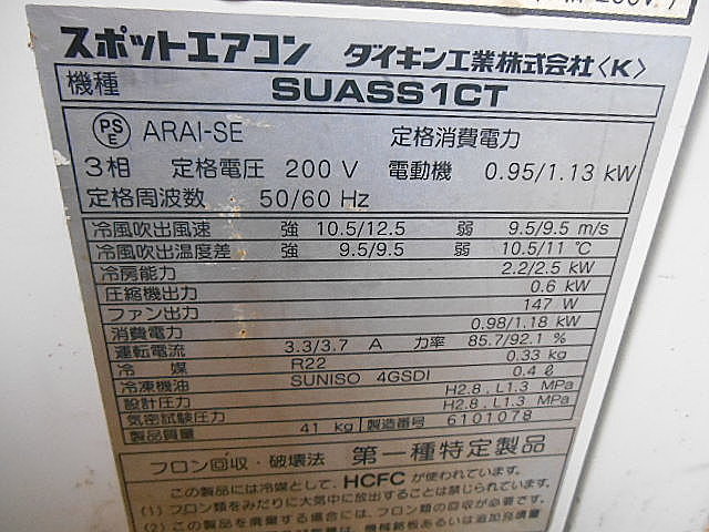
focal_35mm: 26
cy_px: 266
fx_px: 533
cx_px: 354
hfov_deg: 67.3
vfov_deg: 53.1
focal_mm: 4.7
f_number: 3.4
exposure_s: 1/80
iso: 800
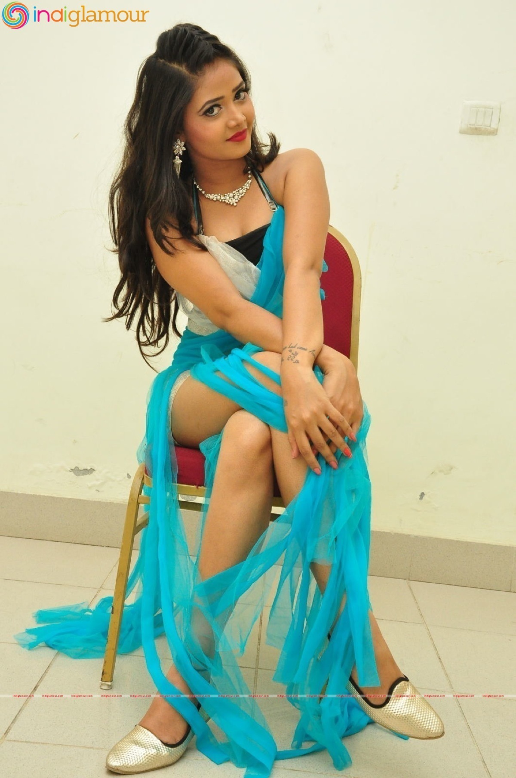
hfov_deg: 29.8
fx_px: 970
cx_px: 258
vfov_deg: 43.7
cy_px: 389
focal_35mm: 45
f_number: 8
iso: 1600
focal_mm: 30
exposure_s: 1/125
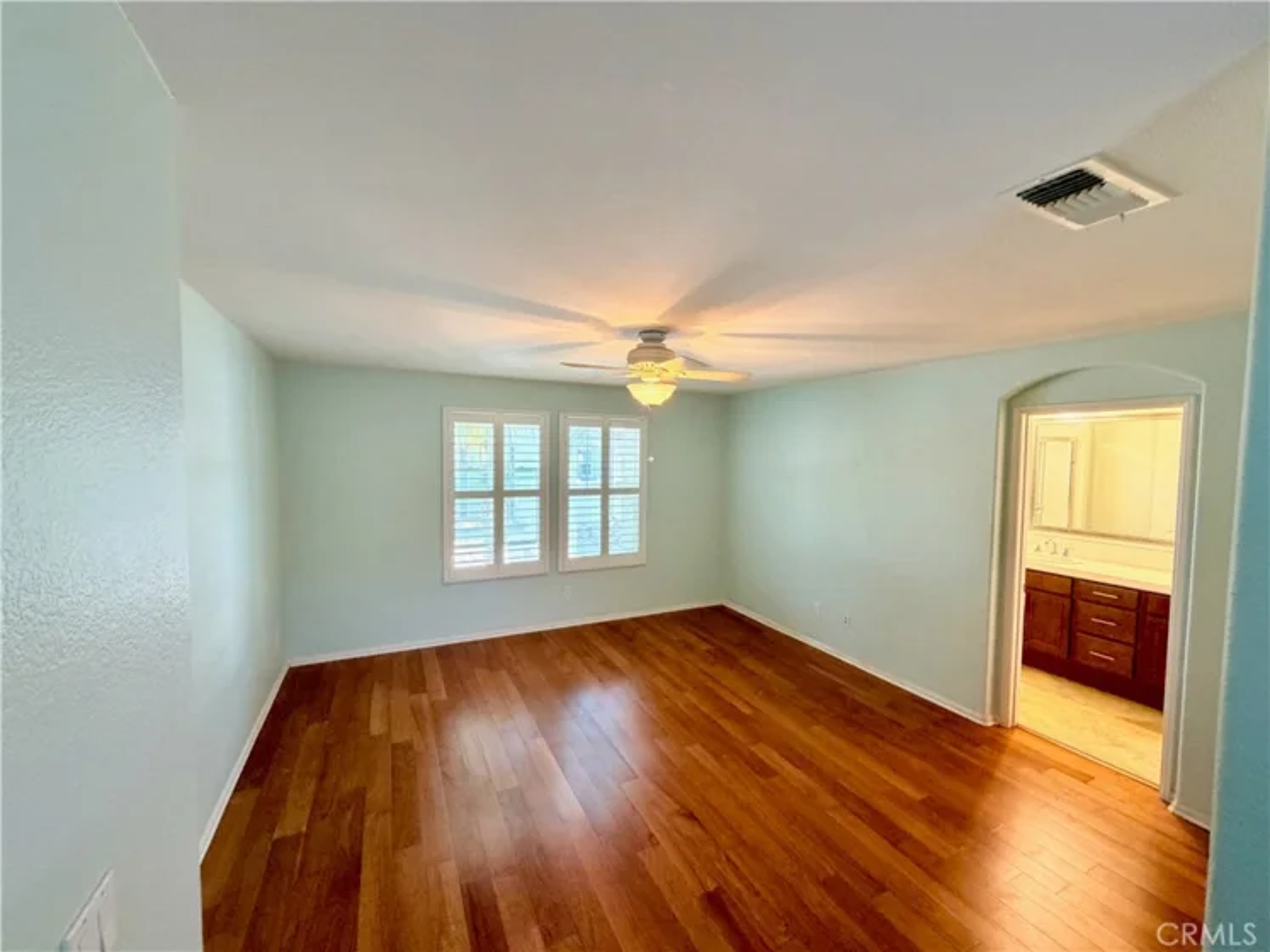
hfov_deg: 102.1
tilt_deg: -2.1
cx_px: 635
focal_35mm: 14
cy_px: 476
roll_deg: +0.1
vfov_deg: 85.7
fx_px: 514
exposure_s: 1/60
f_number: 2.2
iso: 320
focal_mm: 2.22
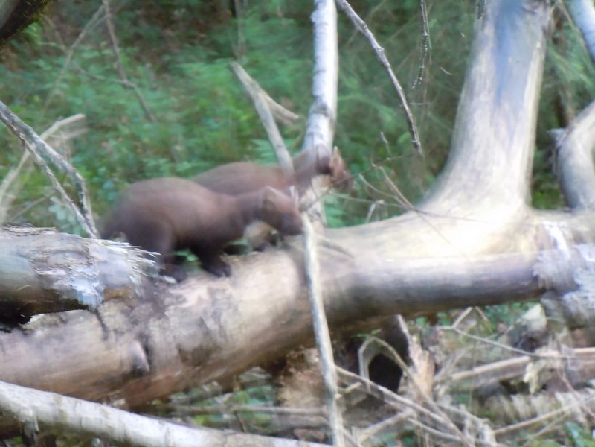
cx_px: 298
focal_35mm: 152
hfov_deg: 13.0
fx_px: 2613
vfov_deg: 9.8
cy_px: 224
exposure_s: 1/8
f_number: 4.6
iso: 800
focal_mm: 27.4
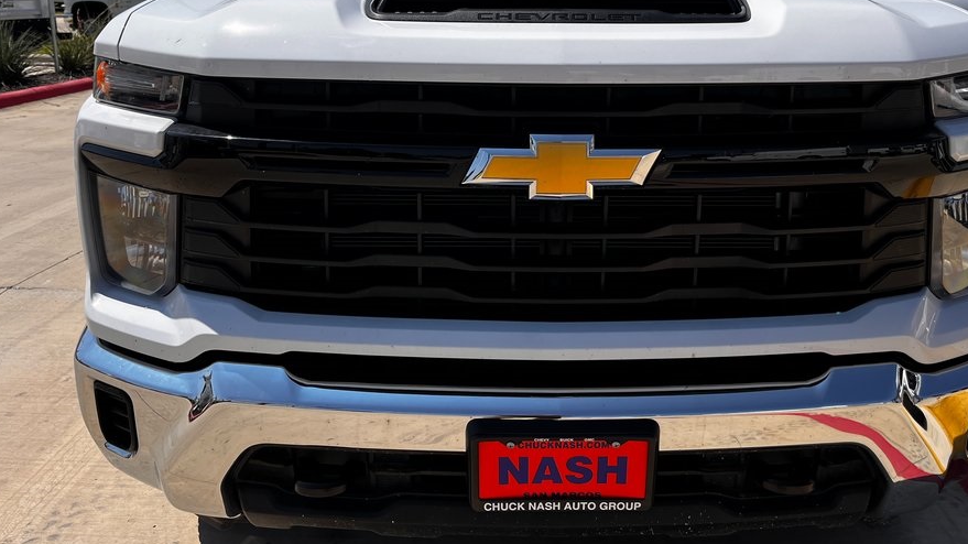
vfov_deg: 35.2
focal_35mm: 33
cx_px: 531
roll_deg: +0.0
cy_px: 171
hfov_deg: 59.4
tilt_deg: -12.7
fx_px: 847
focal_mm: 5.1
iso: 50
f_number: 1.6
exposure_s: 1/4149
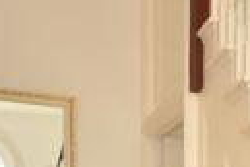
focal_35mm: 115
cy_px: 310
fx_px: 795
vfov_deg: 11.1
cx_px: 314
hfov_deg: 16.9
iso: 200
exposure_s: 1
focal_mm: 15
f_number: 5
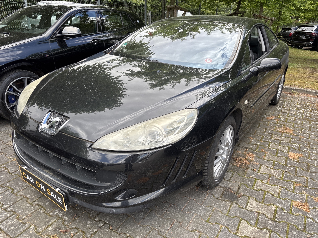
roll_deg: -1.2
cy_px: 119
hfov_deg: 67.3
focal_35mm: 26
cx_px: 159
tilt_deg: -21.6
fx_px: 239
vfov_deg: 53.1
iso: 50
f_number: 1.6
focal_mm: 5.96
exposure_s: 1/811
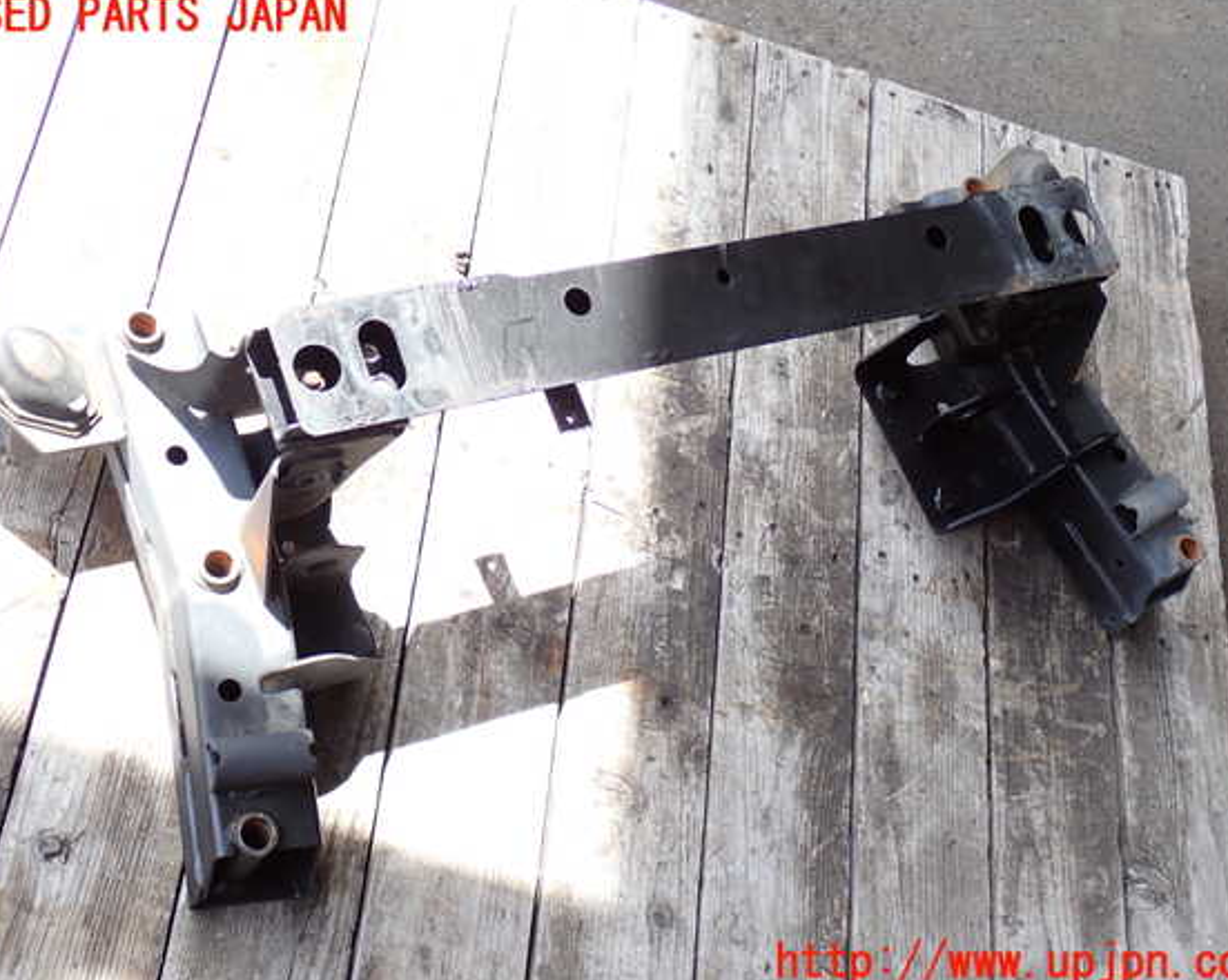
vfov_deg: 30.2
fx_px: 1816
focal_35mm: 50
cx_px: 611
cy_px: 490
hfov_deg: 37.4
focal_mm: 8.4
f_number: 3.1
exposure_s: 1/125
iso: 100
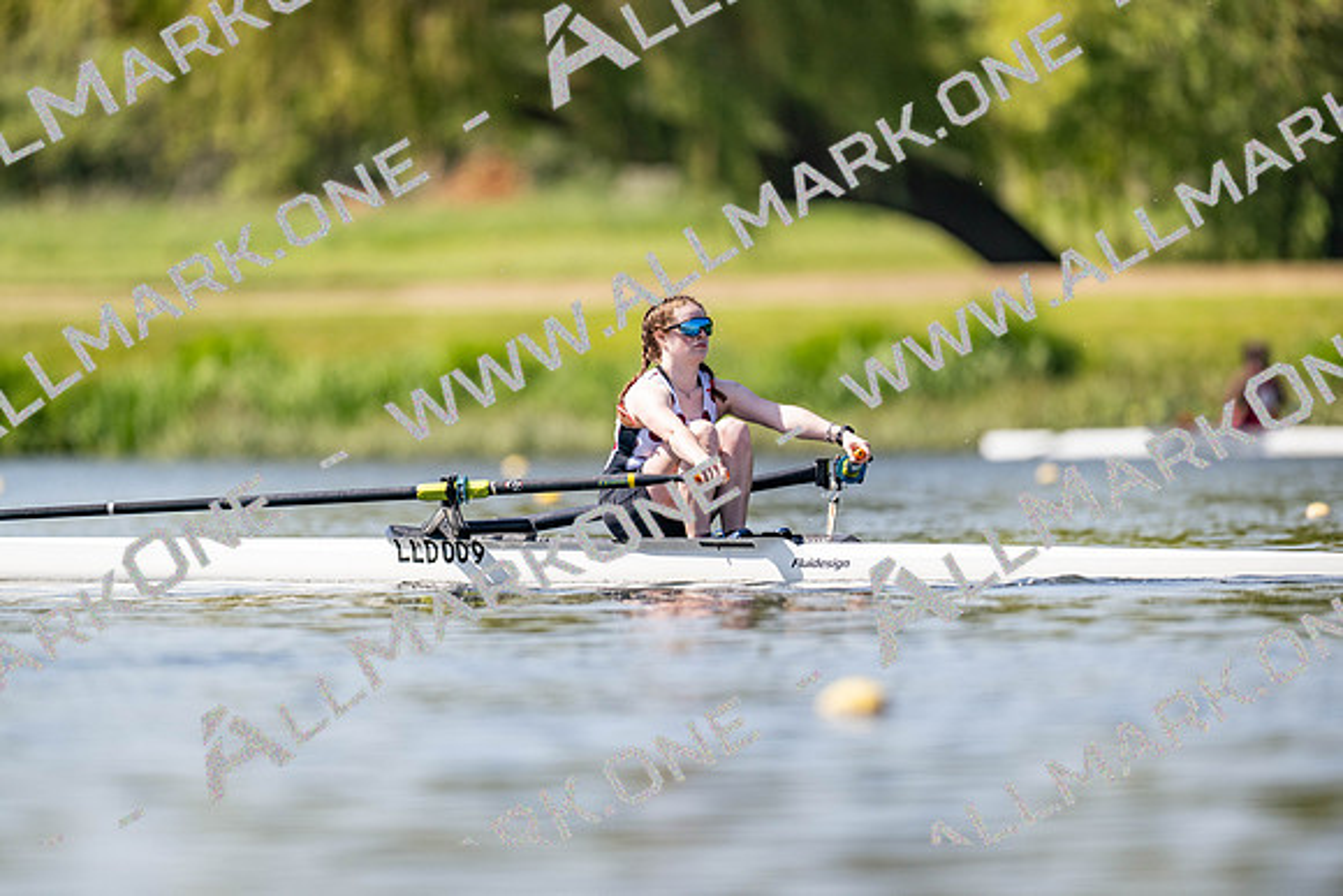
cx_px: 672
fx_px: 22388
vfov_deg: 2.3
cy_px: 448
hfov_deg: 3.4
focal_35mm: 600
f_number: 4
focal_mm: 600
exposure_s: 1/2500
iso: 320
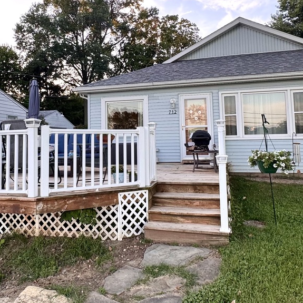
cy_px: 112
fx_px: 307
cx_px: 133
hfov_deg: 52.4
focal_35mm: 31
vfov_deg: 51.9
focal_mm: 2.22
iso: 40
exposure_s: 1/136
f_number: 2.2
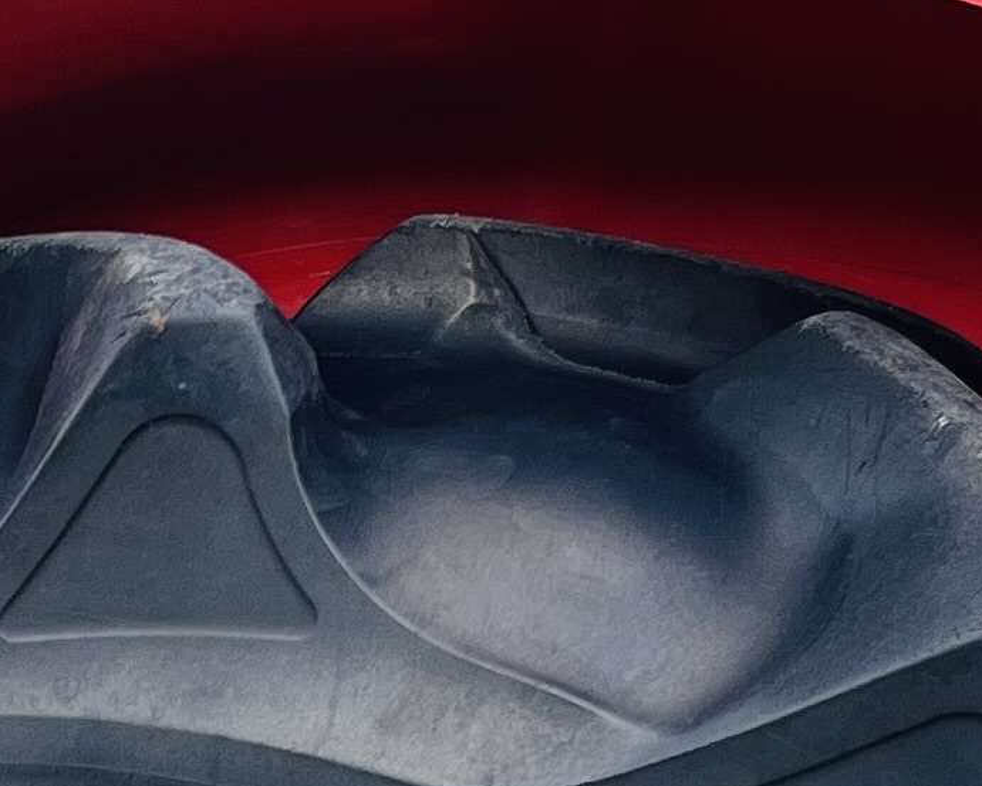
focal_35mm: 148
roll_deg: -2.3
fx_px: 4302
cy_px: 1512
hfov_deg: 12.5
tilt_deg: -22.2
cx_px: -421
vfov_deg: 9.8
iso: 50
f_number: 1.6
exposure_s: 1/337
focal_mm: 5.1
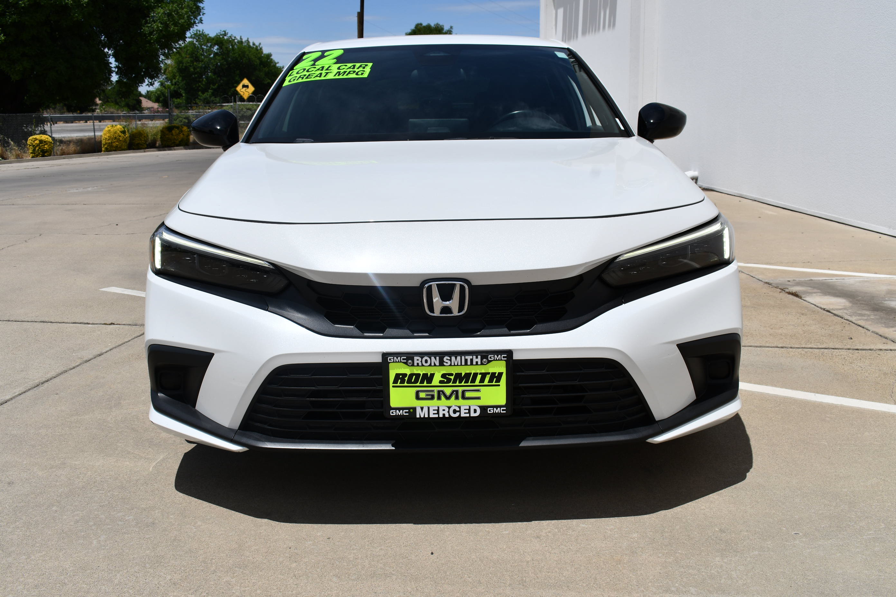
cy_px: 298
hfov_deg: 53.1
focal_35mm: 36
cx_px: 448
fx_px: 896
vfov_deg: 36.9
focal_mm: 24
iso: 100
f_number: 11
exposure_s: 1/500
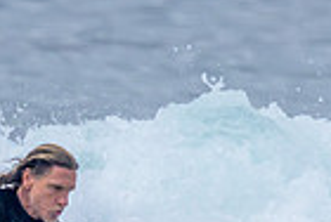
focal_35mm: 4003
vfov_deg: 0.3
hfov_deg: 0.5
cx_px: 59
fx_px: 36884
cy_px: 256
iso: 800
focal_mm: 720
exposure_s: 1/2000
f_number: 11
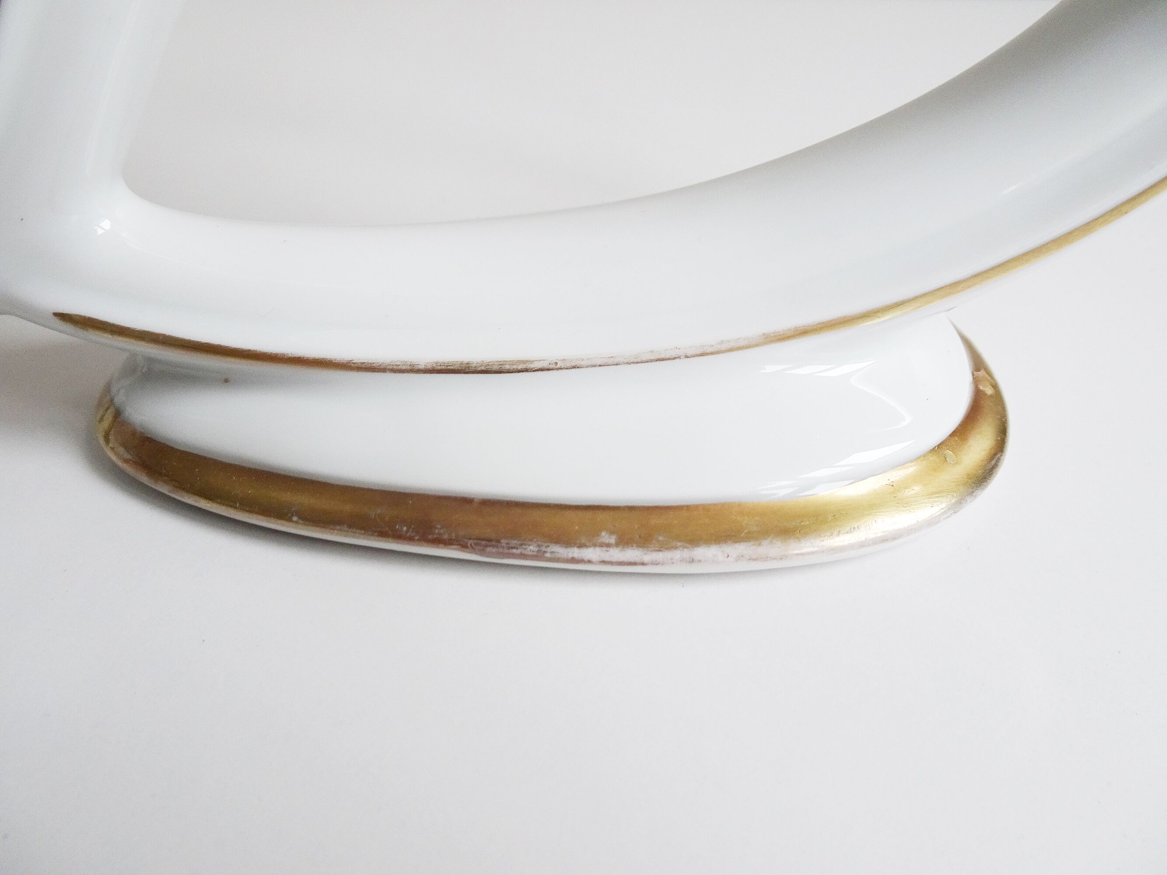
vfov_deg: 56.8
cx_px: 584
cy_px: 438
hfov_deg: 71.6
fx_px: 809
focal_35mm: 24
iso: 100
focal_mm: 4.1
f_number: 3.5
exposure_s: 1/30
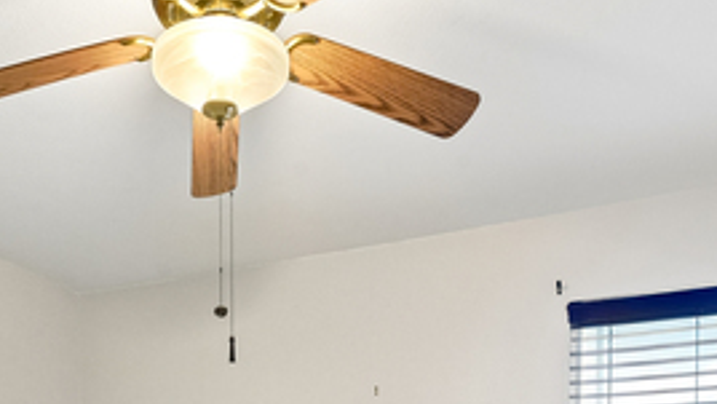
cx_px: 251
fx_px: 761
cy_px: 539
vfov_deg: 25.3
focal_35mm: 40
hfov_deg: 49.8
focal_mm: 16
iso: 720
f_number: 8
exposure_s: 1/15
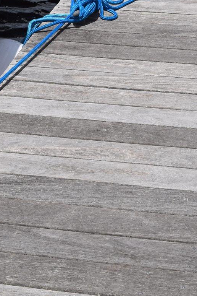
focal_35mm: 134
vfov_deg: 14.8
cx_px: 76
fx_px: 1100
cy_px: -59
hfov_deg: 10.2
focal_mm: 30
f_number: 13
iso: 200
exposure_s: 1/640
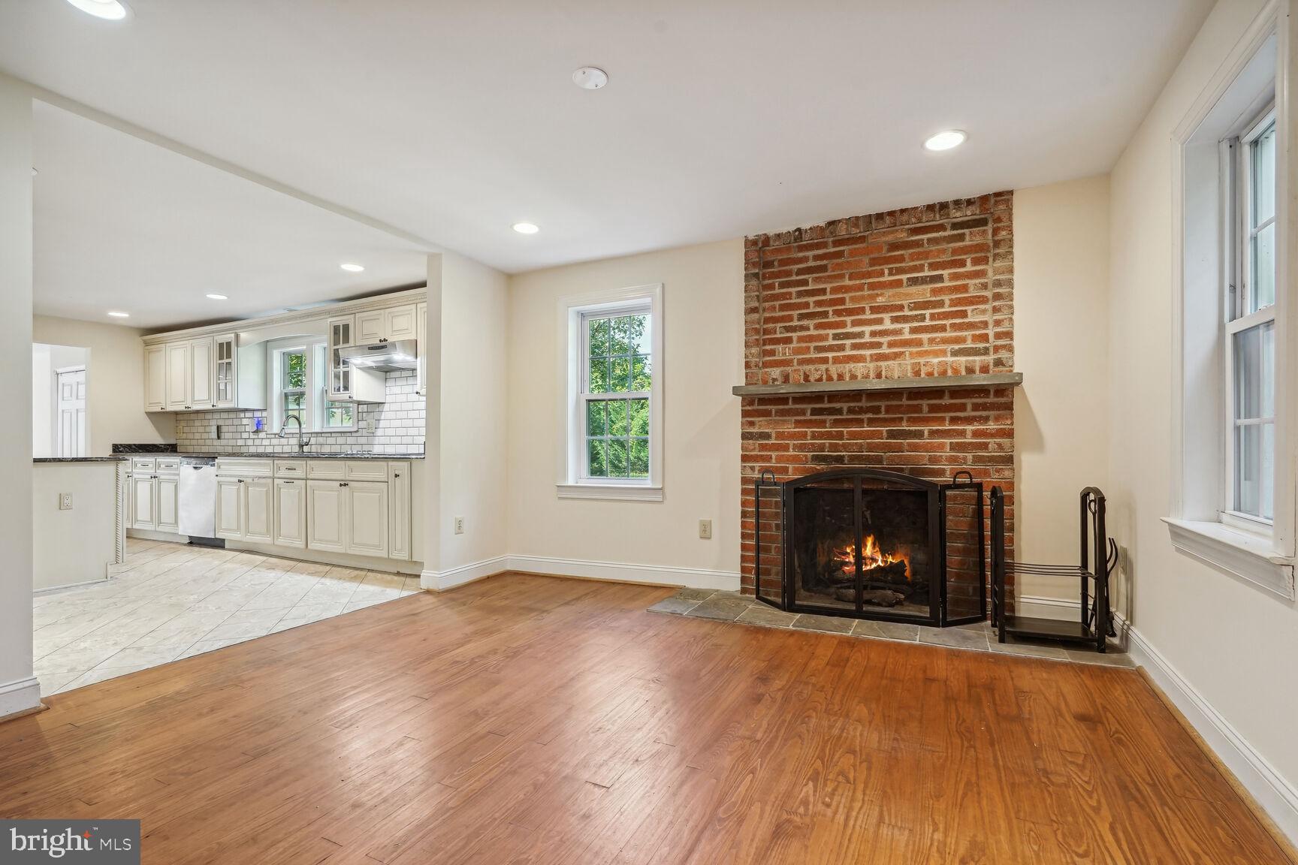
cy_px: 432
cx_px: 649
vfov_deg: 73.7
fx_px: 577
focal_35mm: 16
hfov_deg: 96.7
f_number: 9
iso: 800
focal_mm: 16
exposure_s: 1/30
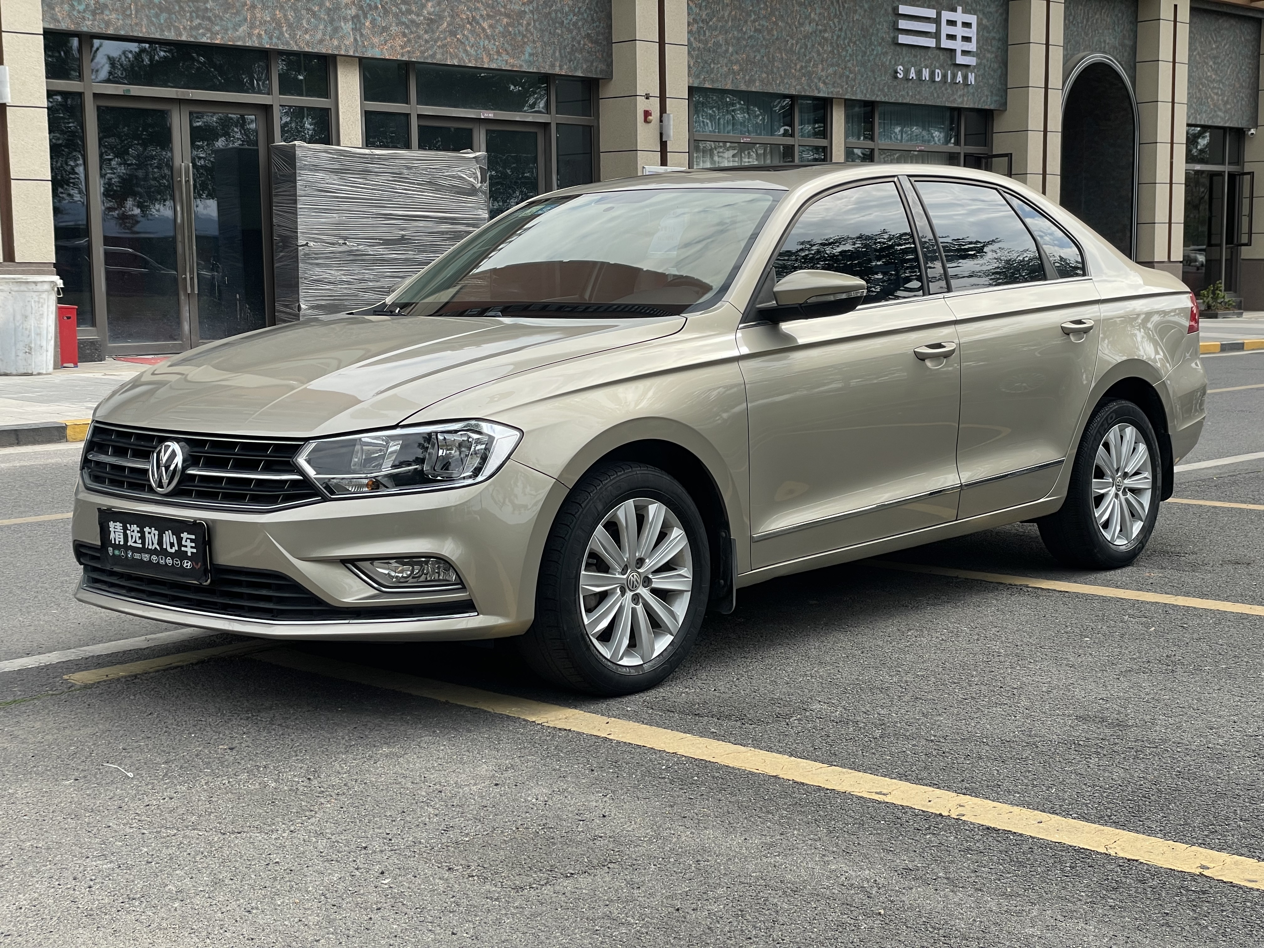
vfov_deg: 28.0
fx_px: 1899
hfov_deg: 36.8
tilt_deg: -7.5
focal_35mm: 52
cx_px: 632
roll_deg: +0.9
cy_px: 474
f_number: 2
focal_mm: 6
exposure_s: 1/826
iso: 25
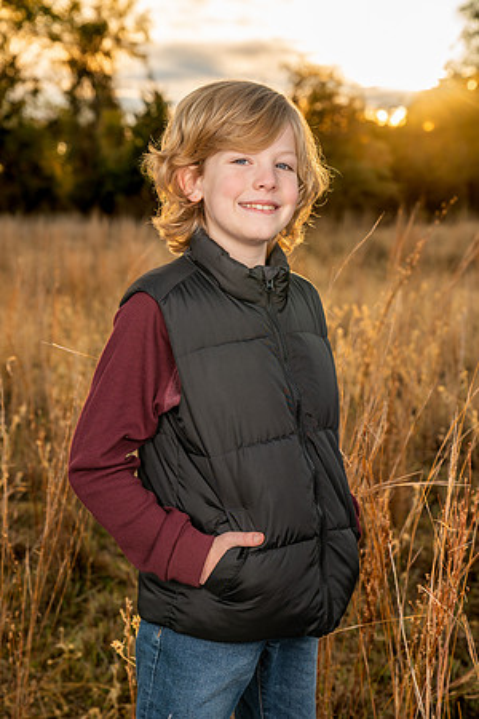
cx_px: 240
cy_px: 360
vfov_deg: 33.4
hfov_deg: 22.6
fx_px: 1197
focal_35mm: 60
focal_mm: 60
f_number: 5
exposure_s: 1/200
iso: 125
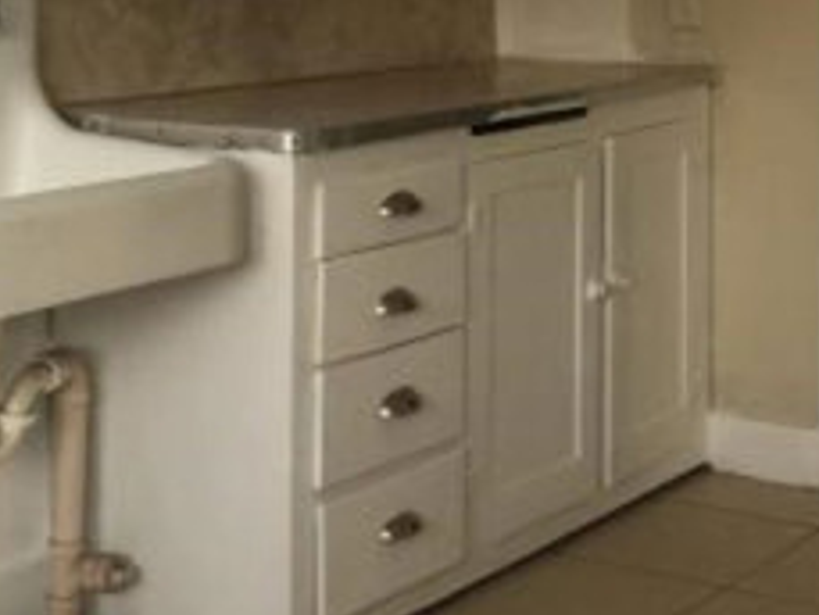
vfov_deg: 17.8
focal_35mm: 81
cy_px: -7
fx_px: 1917
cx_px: 300
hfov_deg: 24.0
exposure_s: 1/153
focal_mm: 4.15
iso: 32
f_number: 2.2
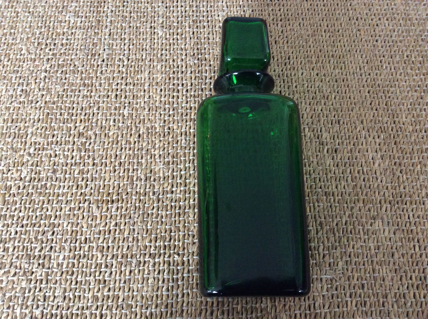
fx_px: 395
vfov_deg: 44.1
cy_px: 160
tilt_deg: -68.5
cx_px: 214
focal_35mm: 32
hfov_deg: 56.9
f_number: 2.4
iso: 250
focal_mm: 3.3
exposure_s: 1/25
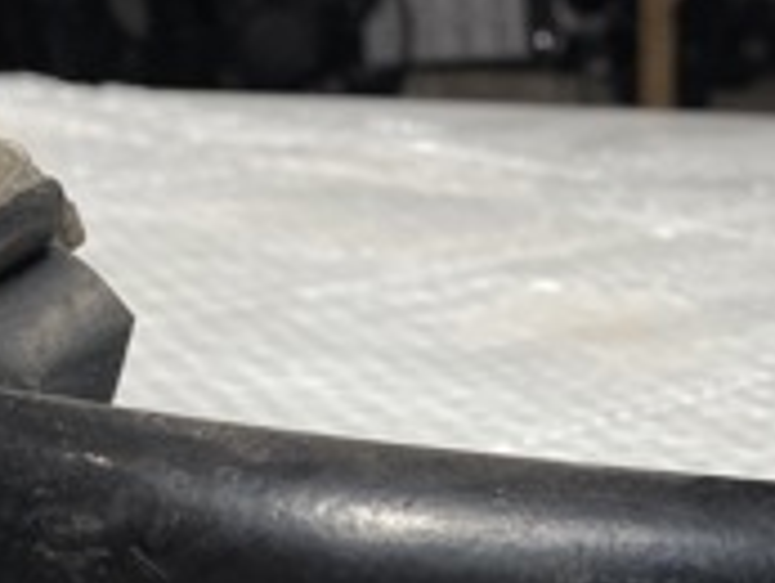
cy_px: 913
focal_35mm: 96
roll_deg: -0.1
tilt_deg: -25.3
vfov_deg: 14.3
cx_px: 739
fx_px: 2151
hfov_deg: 19.9
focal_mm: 4.25
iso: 40
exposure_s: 1/100
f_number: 1.8
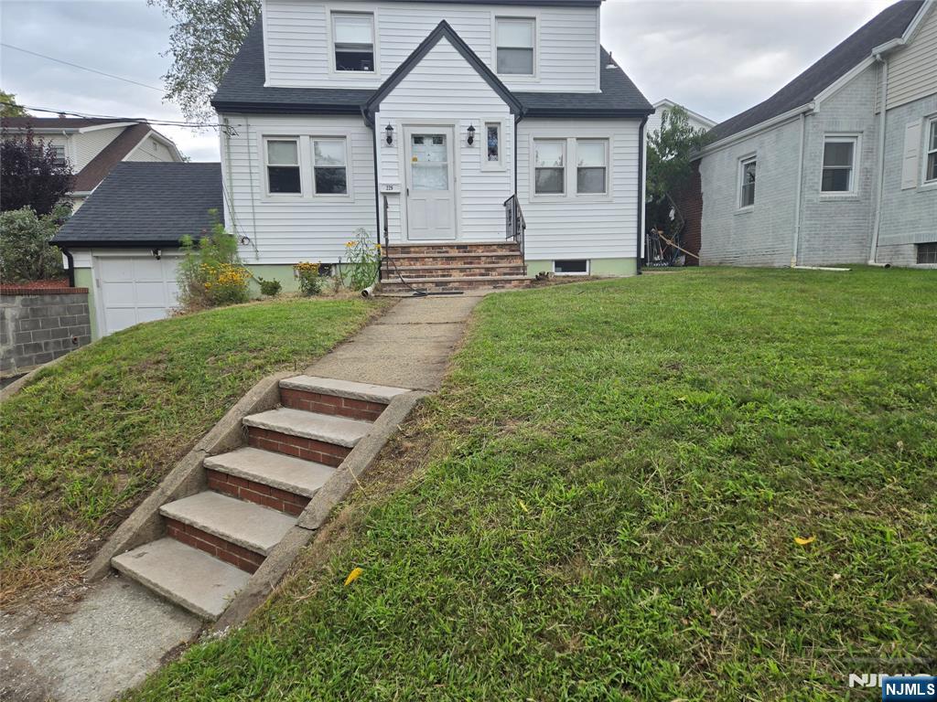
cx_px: 468
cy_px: 351
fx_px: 623
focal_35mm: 23
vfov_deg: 58.9
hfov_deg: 73.9
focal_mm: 5.4
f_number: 1.8
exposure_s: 1/799
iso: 25
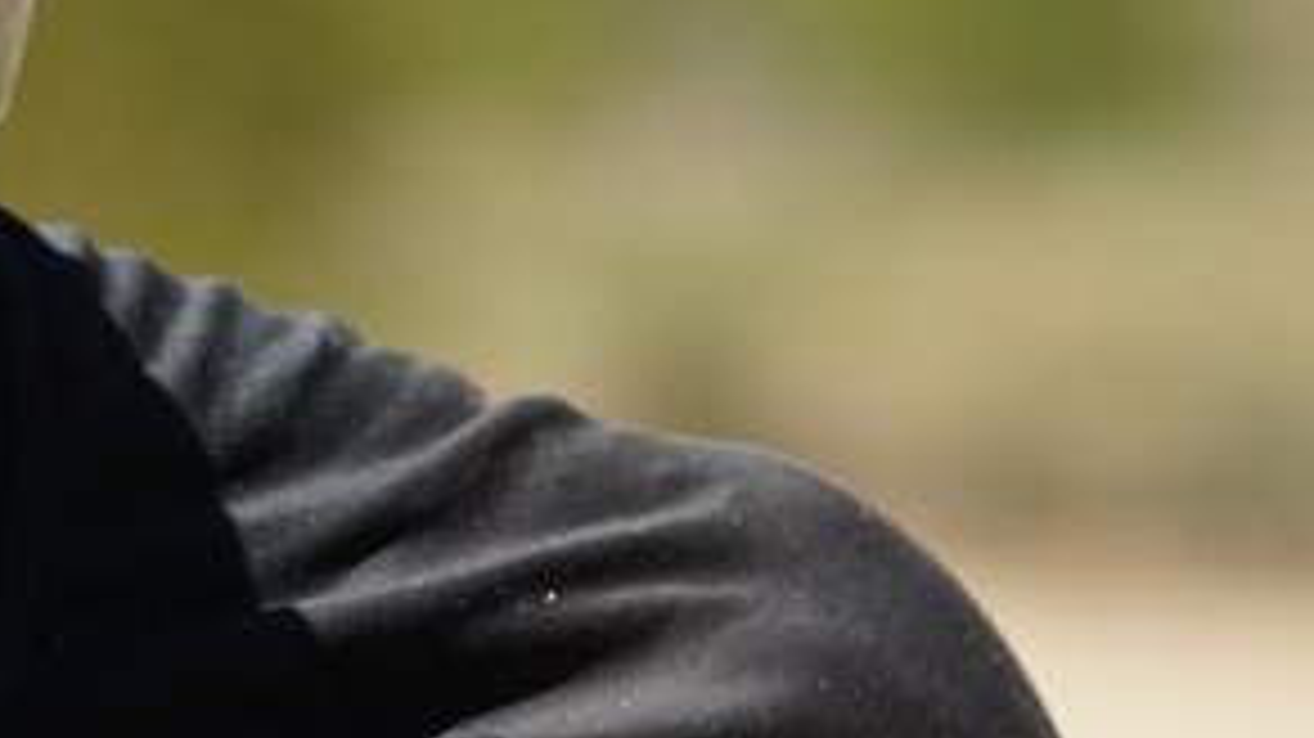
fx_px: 21281
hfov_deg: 3.5
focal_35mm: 611
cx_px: -513
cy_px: -302
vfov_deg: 2.0
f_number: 6.3
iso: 320
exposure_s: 1/1000
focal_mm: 142
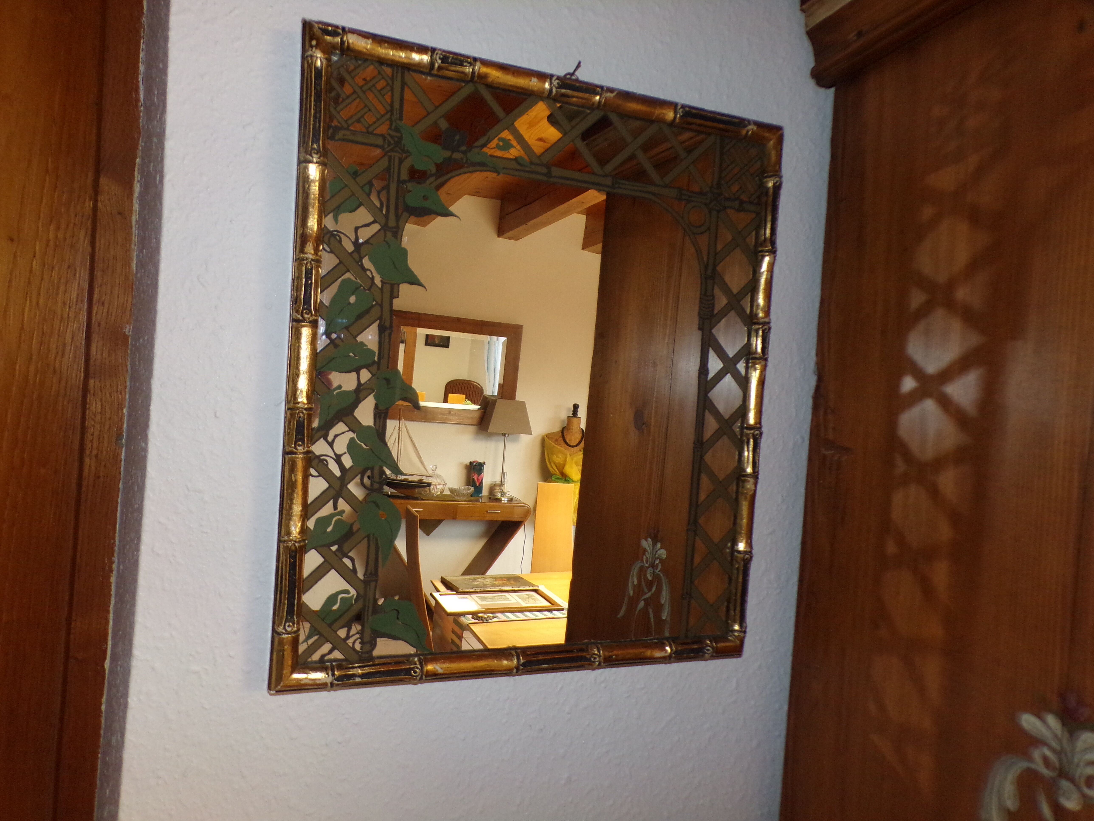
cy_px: 410
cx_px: 547
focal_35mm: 24
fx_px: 758
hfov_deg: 71.6
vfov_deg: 56.8
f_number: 3
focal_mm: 4.3
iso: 200
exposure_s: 1/34
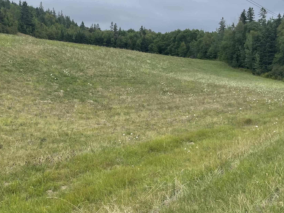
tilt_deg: -1.4
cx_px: 75
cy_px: 74
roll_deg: -0.1
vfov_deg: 30.1
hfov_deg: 38.7
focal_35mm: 48
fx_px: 394
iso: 32
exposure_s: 1/2618
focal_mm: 4.2
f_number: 1.6
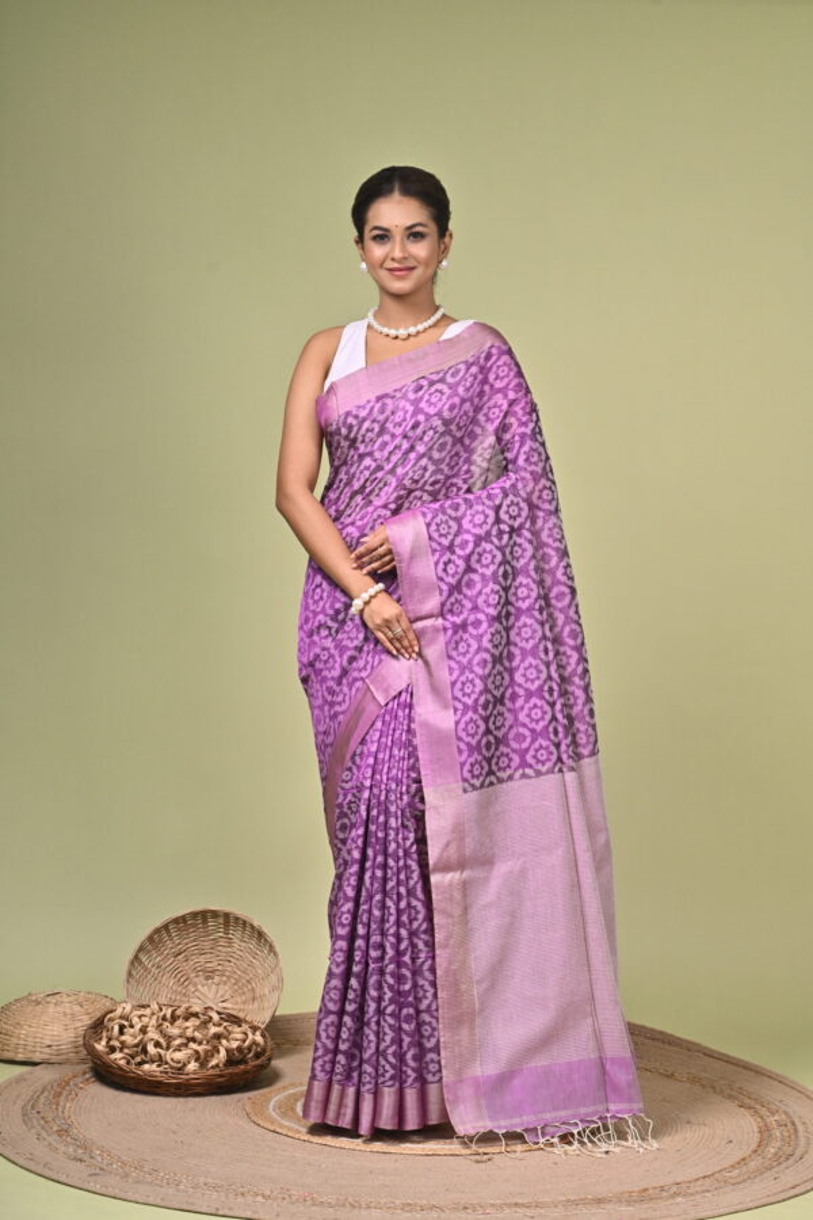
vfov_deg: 23.9
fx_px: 2879
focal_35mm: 85
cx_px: 406
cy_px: 610
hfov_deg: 16.1
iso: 400
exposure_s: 1/160
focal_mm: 85
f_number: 8
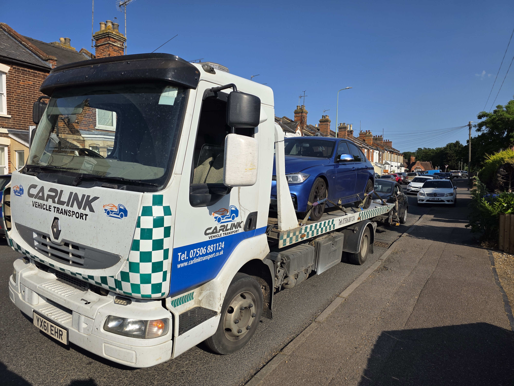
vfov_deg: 58.9
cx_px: 257
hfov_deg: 73.9
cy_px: 193
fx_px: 342
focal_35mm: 23
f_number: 1.7
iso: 80
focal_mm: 6.3
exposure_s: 1/7944
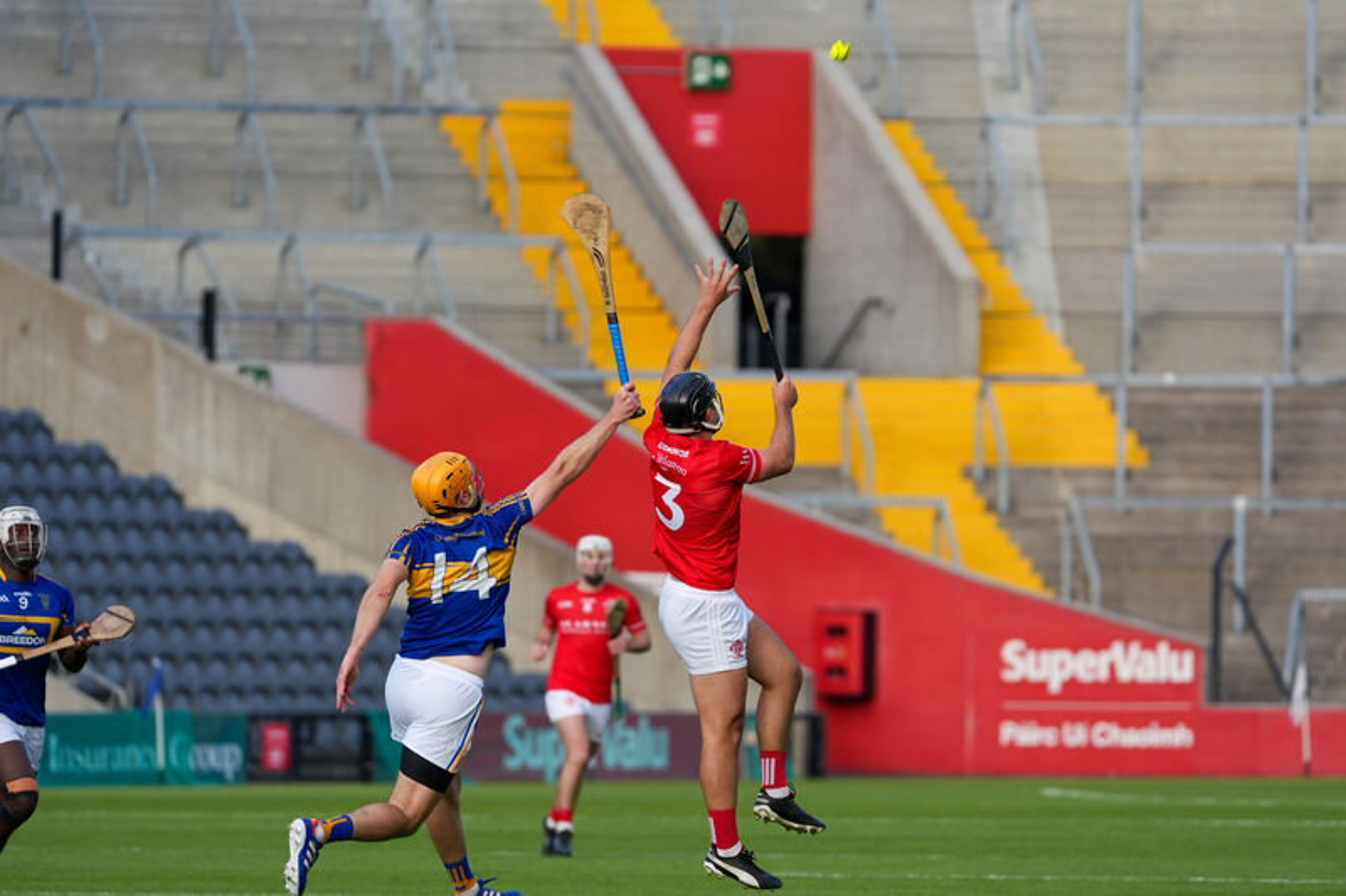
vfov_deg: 3.2
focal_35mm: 430
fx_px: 16073
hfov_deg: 4.8
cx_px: 673
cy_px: 448
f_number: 6.3
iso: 500
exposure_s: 1/640
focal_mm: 430
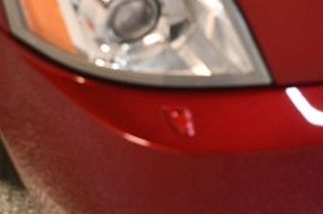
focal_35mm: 88
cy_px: 43
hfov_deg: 23.1
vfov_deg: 15.4
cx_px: 163
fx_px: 789
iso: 1400
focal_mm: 24
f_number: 3.8
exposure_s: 1/125
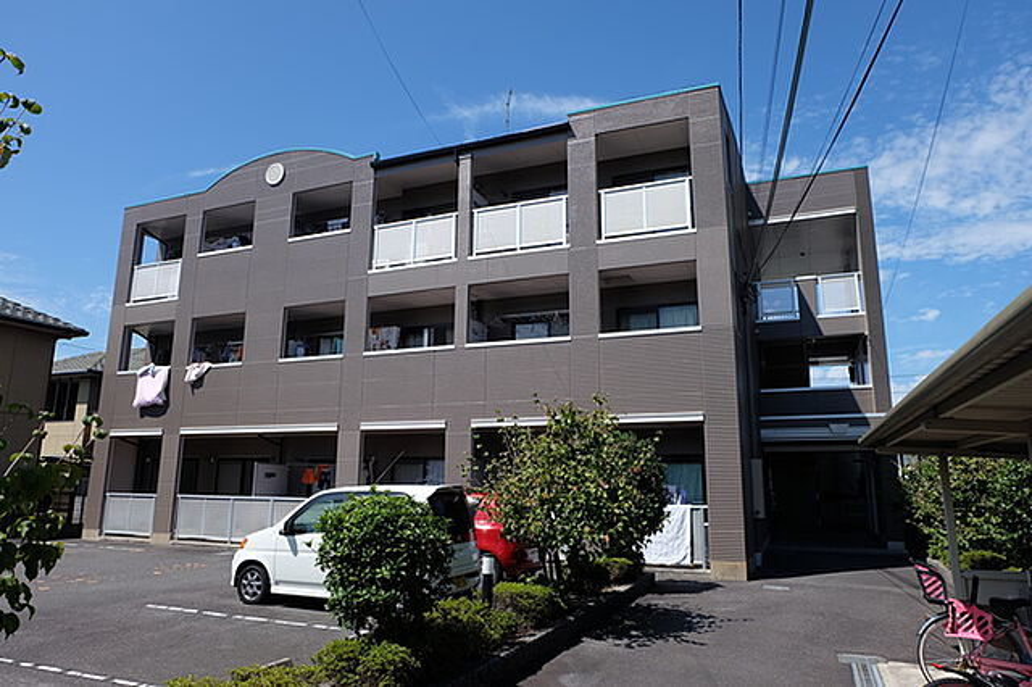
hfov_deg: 73.8
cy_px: 344
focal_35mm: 24
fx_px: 688
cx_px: 516
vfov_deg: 53.1
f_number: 8
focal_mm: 16
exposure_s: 1/400
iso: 200
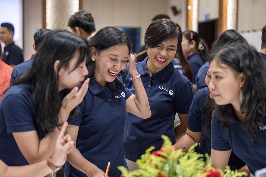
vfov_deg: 19.5
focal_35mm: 70
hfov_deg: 28.8
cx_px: 133
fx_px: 517
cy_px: 88
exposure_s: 1/200
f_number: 2.8
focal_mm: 70
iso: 5600
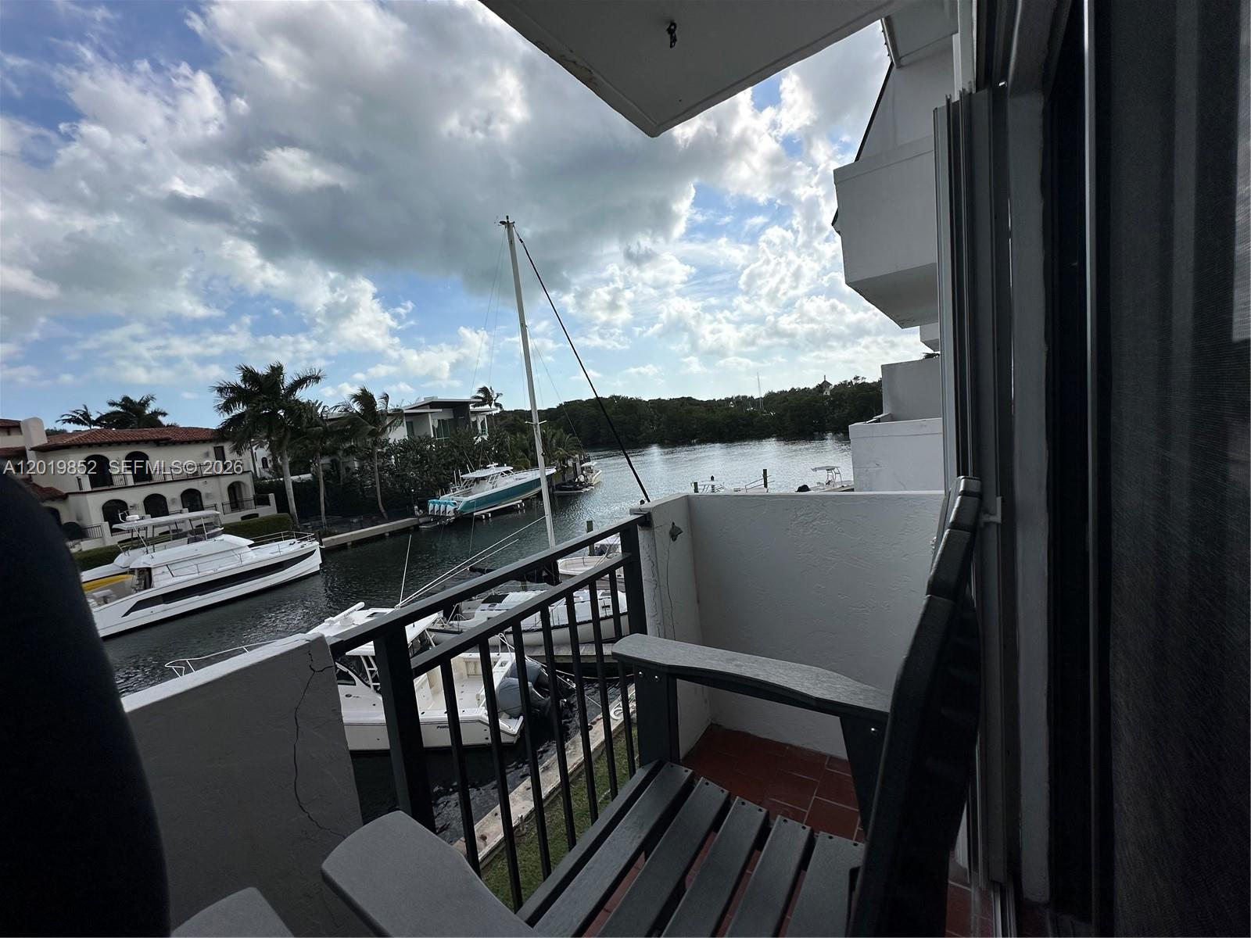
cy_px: 469
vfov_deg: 85.7
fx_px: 506
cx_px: 626
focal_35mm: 14
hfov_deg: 102.1
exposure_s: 1/4132
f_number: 2.2
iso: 50
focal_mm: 2.22
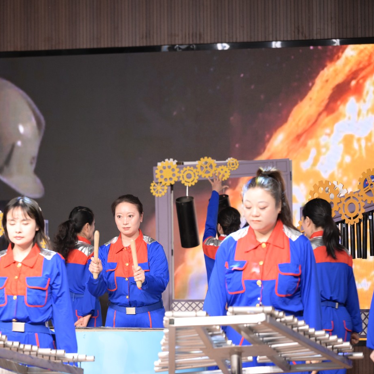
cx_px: 123
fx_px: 1882
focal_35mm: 154
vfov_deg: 11.3
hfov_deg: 11.3
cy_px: 187
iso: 720
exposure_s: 1/125
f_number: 4
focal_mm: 120
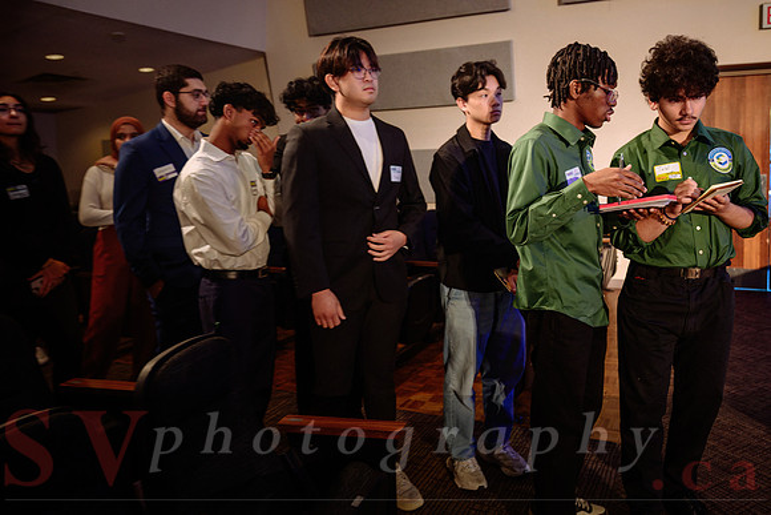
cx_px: 451
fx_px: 601
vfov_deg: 46.2
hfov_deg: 64.9
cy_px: 214
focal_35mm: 28
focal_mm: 24
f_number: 3.2
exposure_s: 1/80
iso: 1600
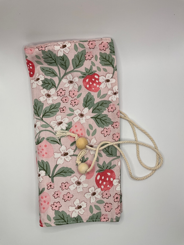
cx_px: 92
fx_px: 206
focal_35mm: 29
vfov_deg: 61.7
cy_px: 122
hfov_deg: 48.2
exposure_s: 1/353
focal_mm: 3
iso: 25
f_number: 1.8
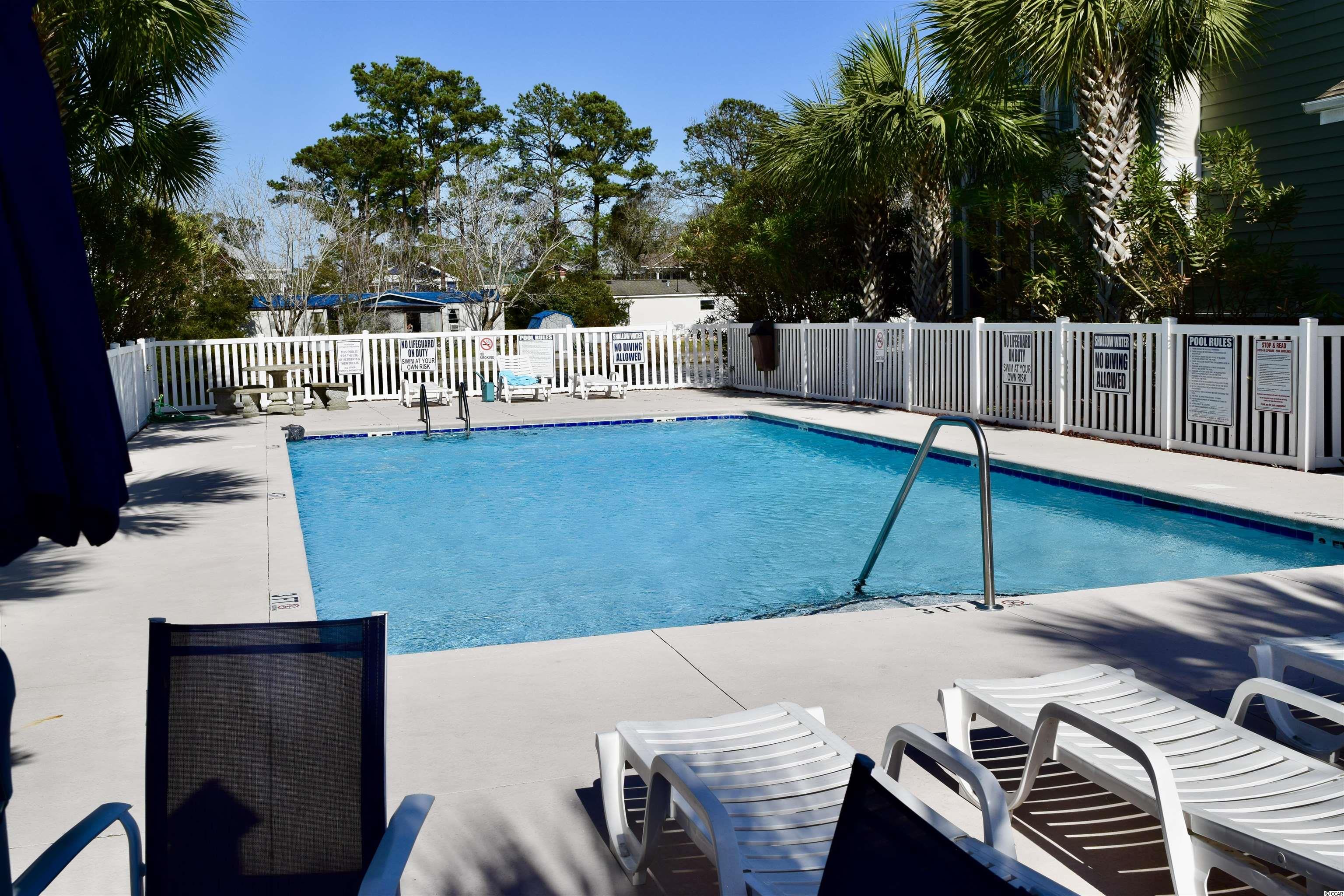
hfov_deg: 51.3
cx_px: 672
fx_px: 1400
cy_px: 448
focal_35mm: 38
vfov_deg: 35.5
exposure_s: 1/500
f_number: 11
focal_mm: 25
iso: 200
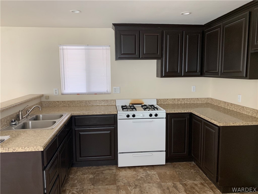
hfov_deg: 67.3
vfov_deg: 53.1
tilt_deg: -6.7
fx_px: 194
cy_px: 97
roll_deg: +1.0
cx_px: 129
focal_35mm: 26
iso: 125
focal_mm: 4.25
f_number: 1.8
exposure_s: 1/60
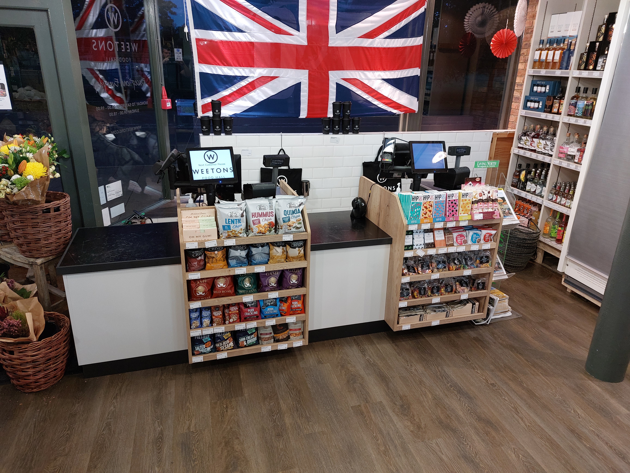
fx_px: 437
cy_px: 236
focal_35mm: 24
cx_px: 315
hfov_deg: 71.6
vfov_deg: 56.8
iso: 200
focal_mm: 5.23
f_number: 1.8
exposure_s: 1/50
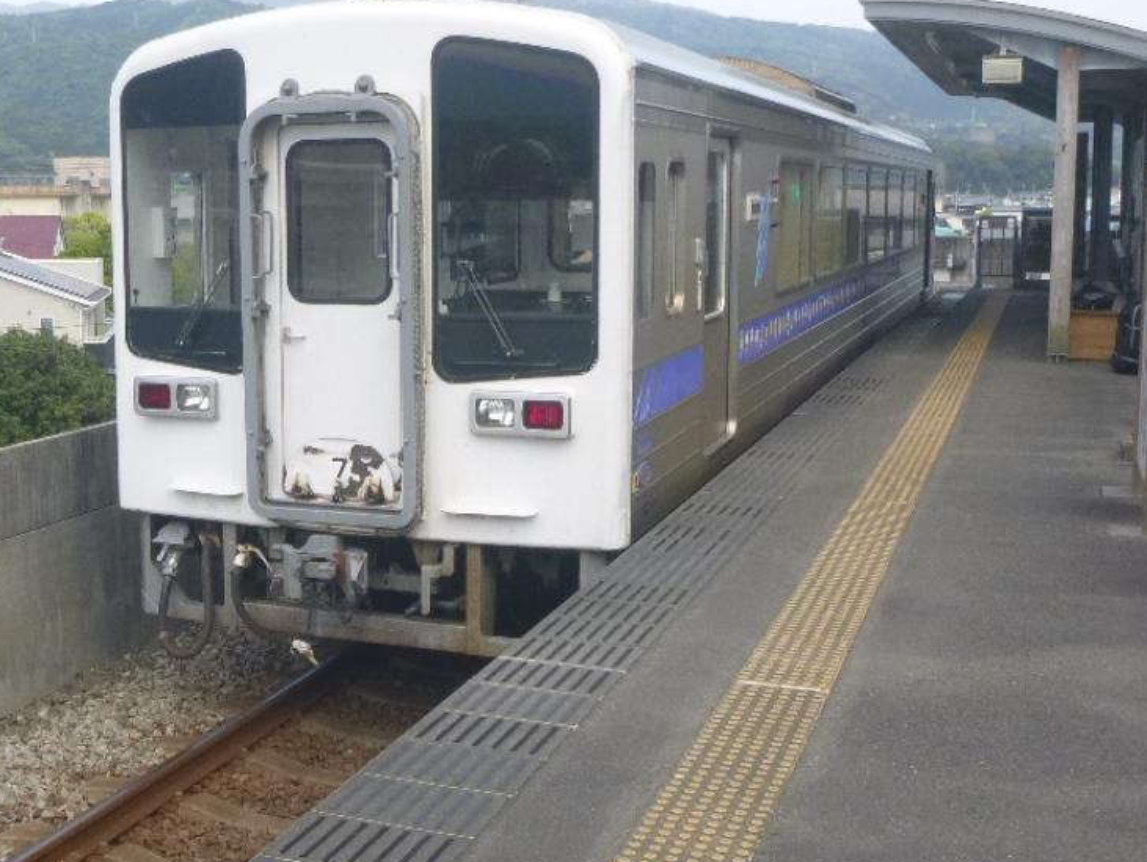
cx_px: 566
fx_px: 1160
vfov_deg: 40.7
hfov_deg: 52.6
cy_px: 394
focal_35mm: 35
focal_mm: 4.5
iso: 100
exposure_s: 1/125
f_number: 3.9
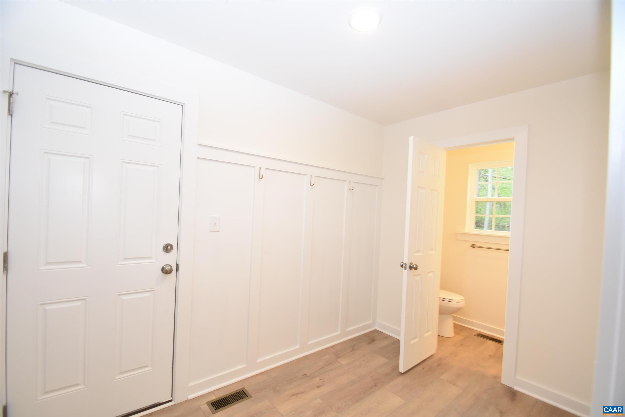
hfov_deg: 100.4
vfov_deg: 77.3
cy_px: 208
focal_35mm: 15
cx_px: 312
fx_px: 260
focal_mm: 10
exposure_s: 1/60
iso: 500
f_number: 4
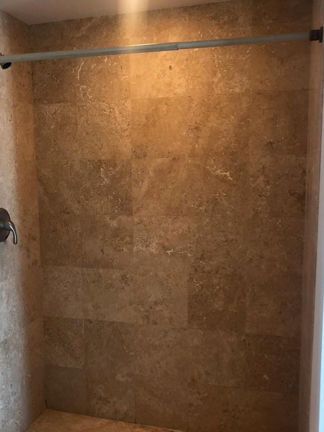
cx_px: 130
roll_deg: +1.7
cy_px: 238
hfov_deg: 37.6
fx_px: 474
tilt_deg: -8.0
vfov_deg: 48.9
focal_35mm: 38
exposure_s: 1/15
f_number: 1.8
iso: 40
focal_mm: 3.99
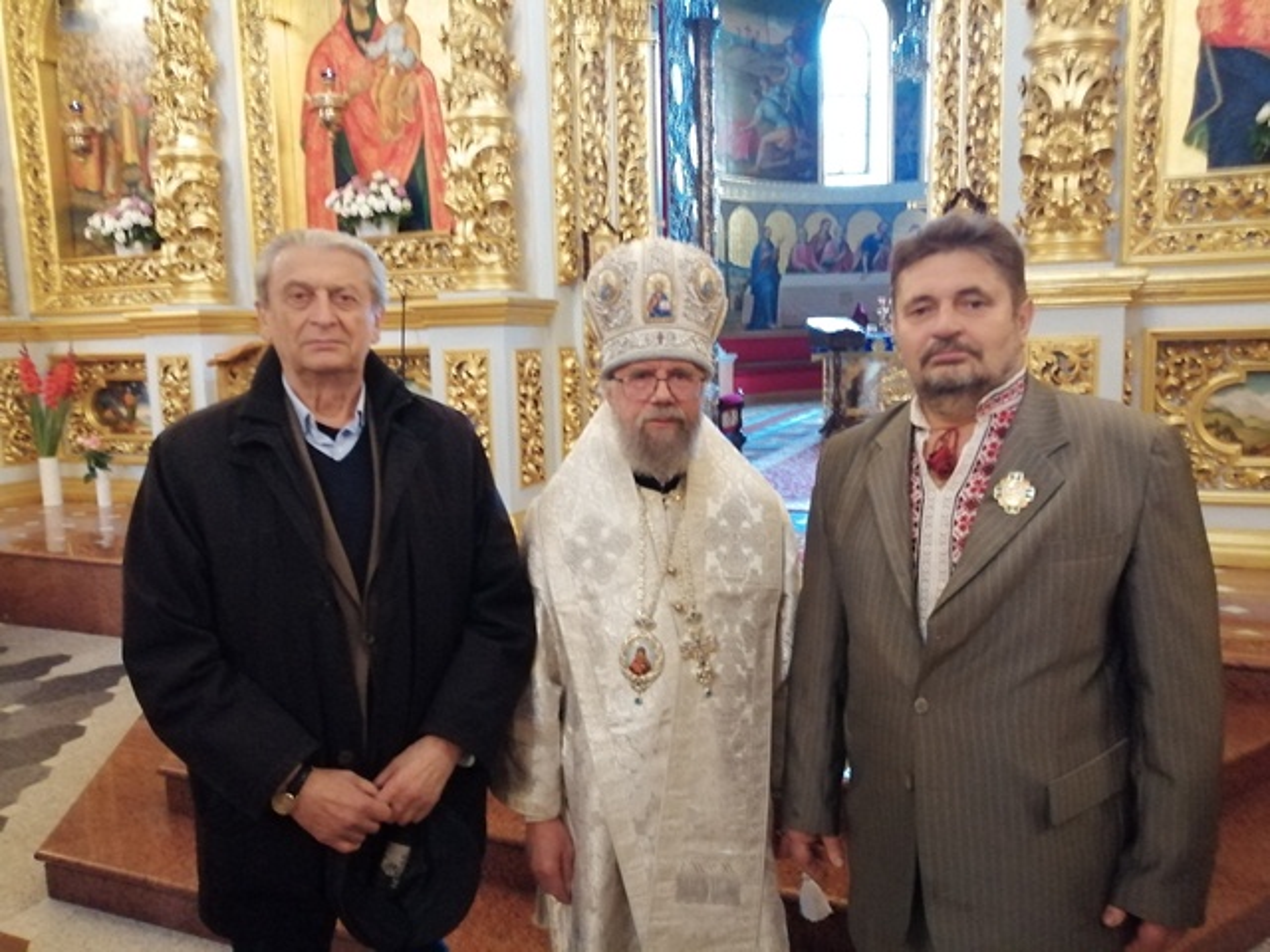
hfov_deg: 67.3
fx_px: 954
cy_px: 476
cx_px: 635
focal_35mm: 26
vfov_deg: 53.1
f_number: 1.8
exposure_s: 1/14.3
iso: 640
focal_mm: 3.62
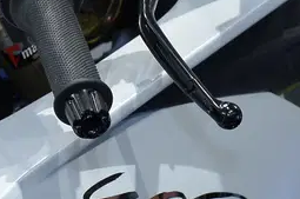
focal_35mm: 292
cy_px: 6
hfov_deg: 7.0
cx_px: -148
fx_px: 2429
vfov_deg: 4.7
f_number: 6.3
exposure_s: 1/100
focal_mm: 62
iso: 1000
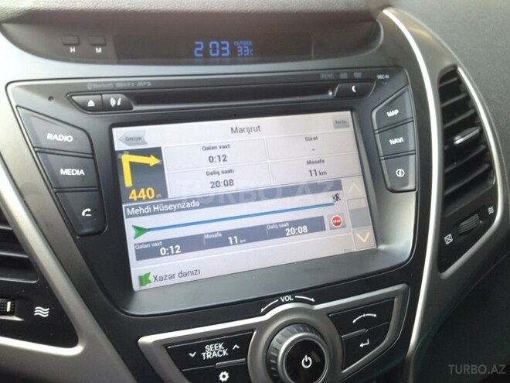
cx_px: 255
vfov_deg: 42.9
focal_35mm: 33
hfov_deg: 55.4
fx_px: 486
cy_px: 192
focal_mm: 4.12
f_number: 2.4
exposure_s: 1/40
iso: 50
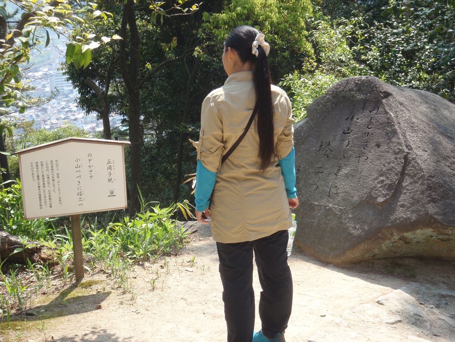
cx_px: 228
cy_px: 171
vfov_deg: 25.7
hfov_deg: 33.8
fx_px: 749
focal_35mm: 57
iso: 64
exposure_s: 1/160
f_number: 4.5
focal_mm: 10.34
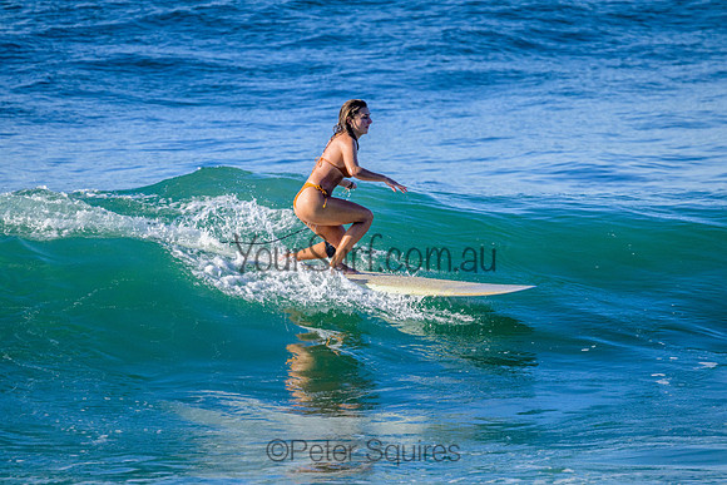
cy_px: 242
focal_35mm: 560
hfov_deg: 3.7
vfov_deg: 2.5
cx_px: 364
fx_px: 11311
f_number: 11
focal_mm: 560
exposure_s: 1/2000
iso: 1100
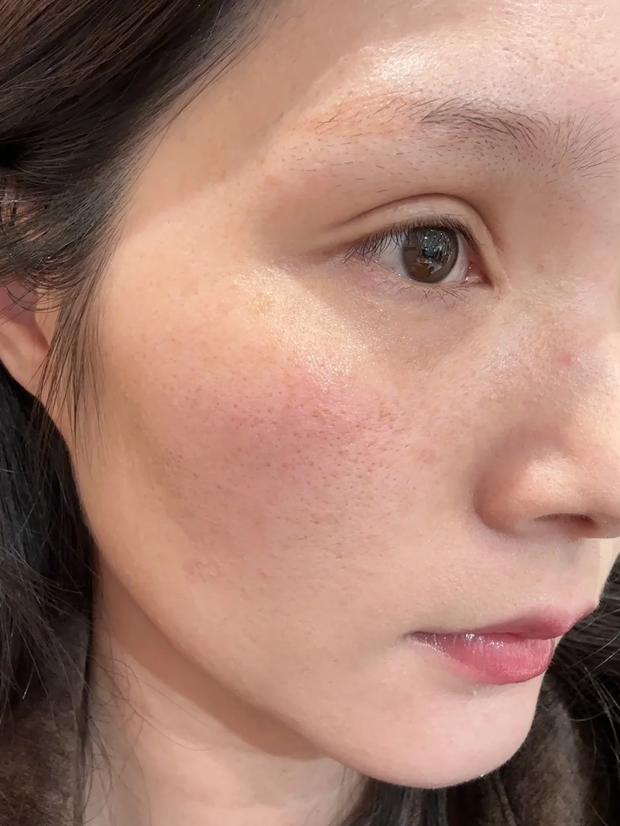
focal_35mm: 30
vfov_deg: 60.0
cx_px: 310
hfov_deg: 46.8
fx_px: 716
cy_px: 413
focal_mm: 2.69
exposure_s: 1/50
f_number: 1.9
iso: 40
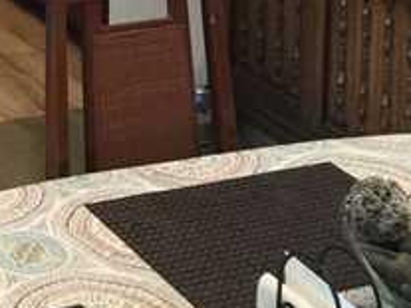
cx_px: -145
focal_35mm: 112
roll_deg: -1.1
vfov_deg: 12.0
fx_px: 1329
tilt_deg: -7.1
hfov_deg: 16.5
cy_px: -264
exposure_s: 1/10
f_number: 2.2
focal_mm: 4.15
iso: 125
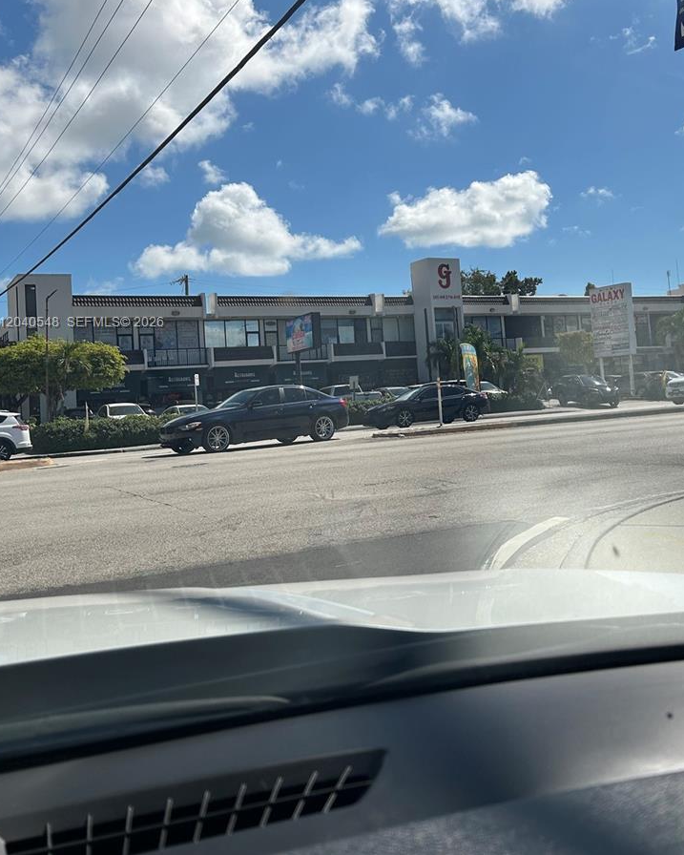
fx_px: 860
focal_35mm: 34
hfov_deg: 43.1
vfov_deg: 52.3
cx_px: 417
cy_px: 323
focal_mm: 5.7
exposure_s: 1/7463
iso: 50
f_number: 1.5
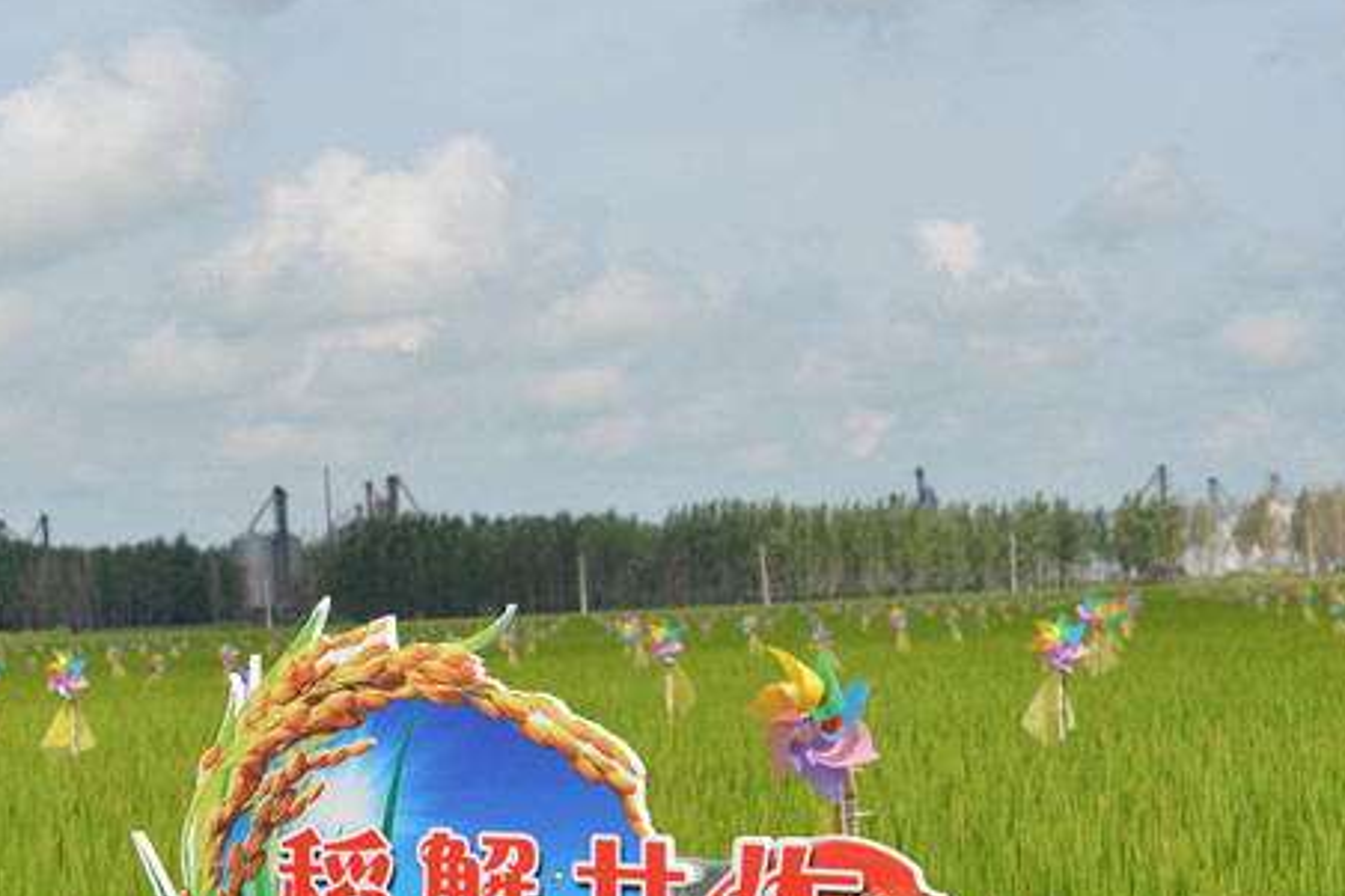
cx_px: 556
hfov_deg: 16.5
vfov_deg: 11.0
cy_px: 540
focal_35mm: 124
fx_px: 4631
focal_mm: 70
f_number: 13
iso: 500
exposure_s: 1/640
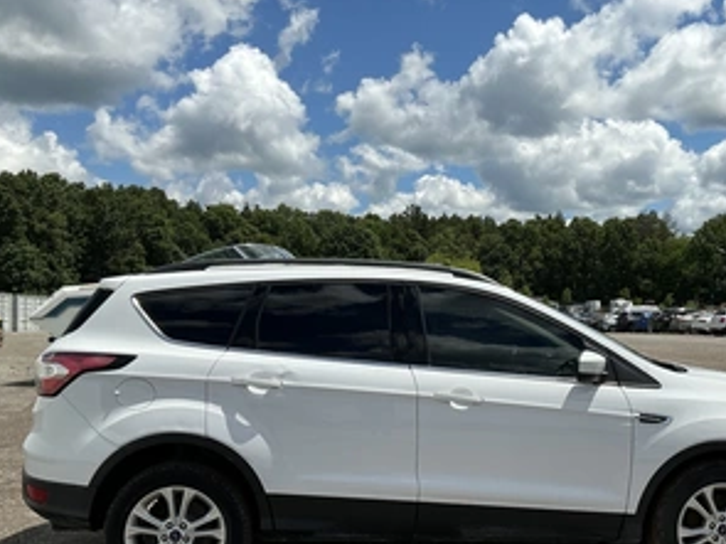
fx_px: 797
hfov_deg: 48.7
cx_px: 441
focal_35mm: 38
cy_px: 322
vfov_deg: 37.6
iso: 25
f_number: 1.8
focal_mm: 3
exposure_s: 1/3125
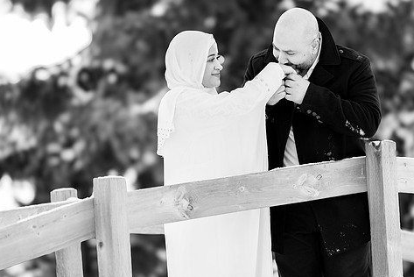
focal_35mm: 245
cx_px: 231
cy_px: 128
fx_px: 2819
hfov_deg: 8.4
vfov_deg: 5.6
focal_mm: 200
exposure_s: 1/160
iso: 100
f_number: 2.8
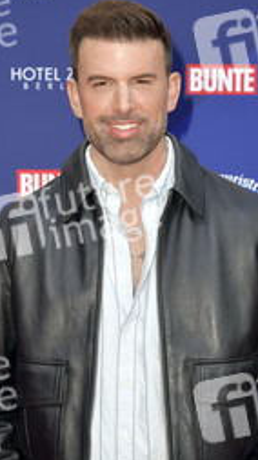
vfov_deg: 24.6
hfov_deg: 14.0
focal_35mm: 86
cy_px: 309
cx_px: 122
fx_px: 1048
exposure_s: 1/200
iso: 640
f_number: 6.3
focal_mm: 52
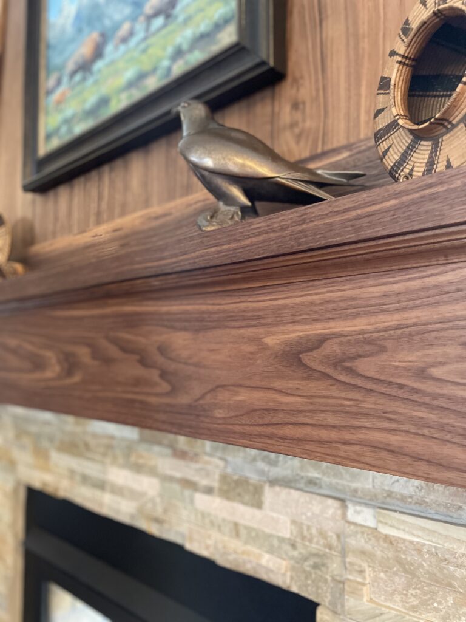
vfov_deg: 67.3
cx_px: 233
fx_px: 467
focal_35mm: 26
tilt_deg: +5.6
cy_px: 311
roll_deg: +0.0
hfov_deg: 53.1
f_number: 1.6
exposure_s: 1/40
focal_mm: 4.2
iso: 640
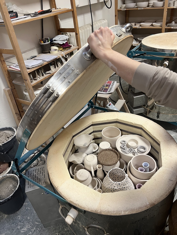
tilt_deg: -34.9
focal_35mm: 26
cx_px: 88
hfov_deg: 53.1
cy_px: 118
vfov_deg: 67.3
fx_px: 177
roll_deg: +7.2
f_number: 1.5
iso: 125
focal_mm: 5.7
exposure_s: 1/50
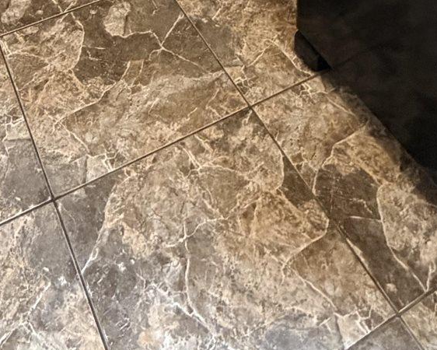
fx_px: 725
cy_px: -374
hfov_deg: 33.5
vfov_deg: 17.7
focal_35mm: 56
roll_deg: -0.7
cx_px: 185
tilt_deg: -11.8
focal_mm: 2.22
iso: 500
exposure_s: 1/60
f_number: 2.2
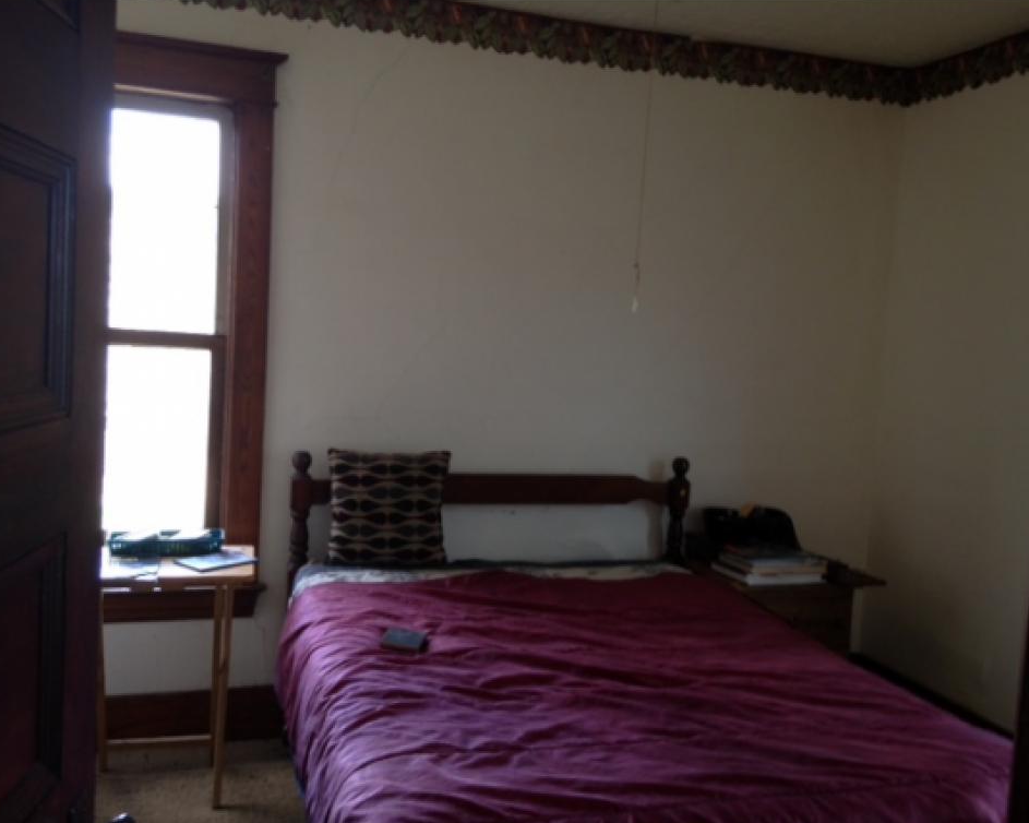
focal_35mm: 35
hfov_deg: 51.5
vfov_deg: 42.2
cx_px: 531
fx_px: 1066
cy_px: 414
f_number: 2.4
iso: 50
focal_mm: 4.12
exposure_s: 1/30
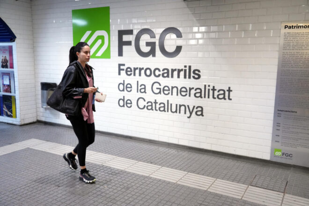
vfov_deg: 41.1
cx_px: 154
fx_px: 275
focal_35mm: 32
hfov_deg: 58.7
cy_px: 103
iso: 8000
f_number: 4
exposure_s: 1/250
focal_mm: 32
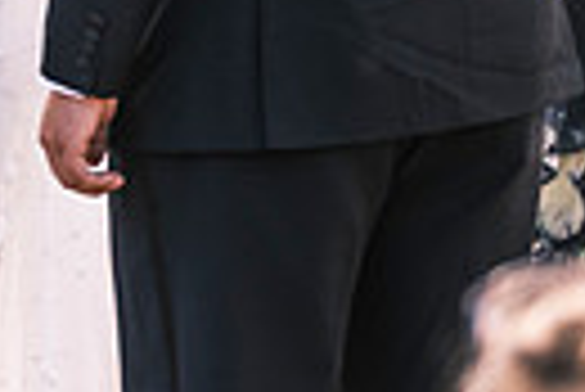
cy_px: -313
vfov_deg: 2.9
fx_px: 7760
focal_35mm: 477
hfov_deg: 4.3
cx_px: -648
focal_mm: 71.5
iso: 400
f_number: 2.8
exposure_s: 1/480
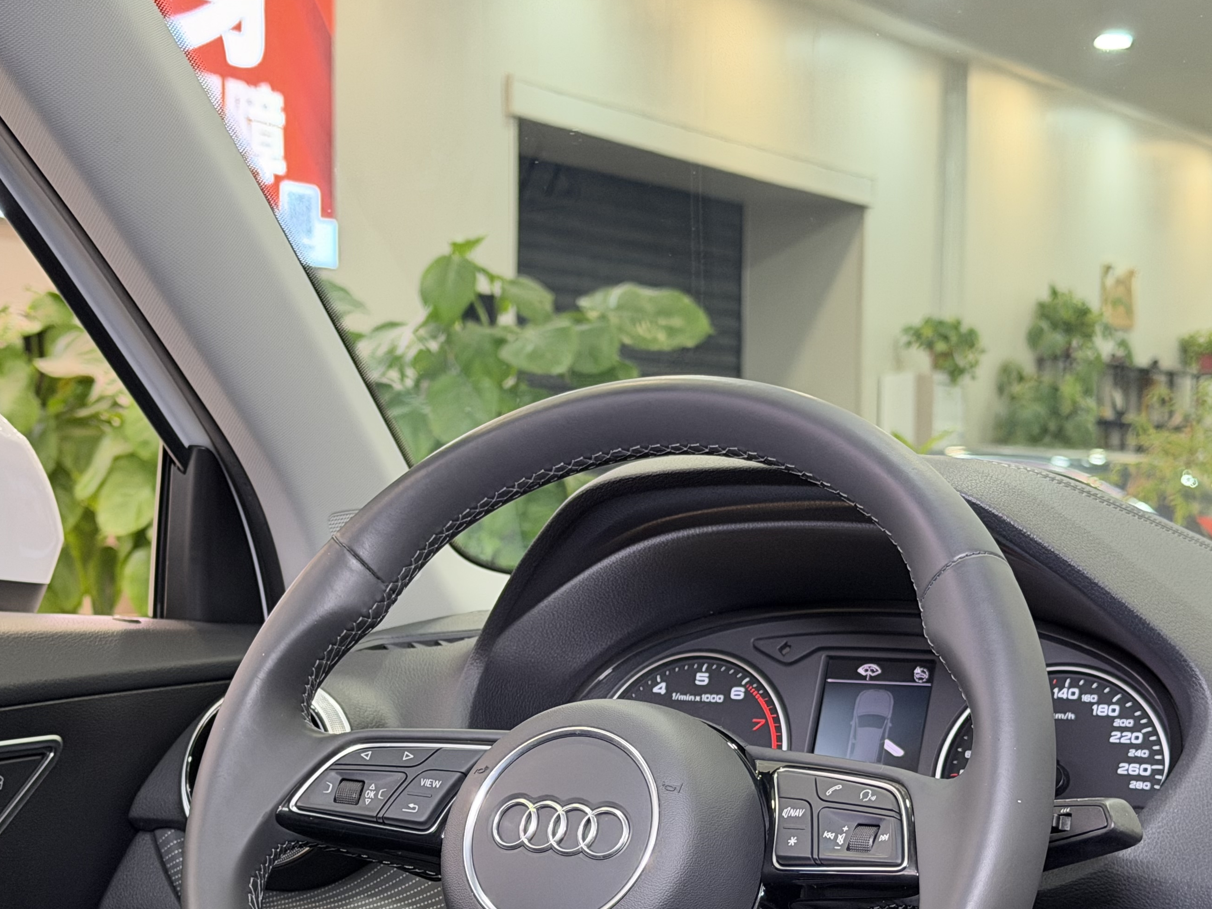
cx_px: 553
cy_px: 694
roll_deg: +0.0
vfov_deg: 19.7
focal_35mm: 74
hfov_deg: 26.3
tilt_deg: -5.8
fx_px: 2591
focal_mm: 6.76
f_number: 1.78
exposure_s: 1/60
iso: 250
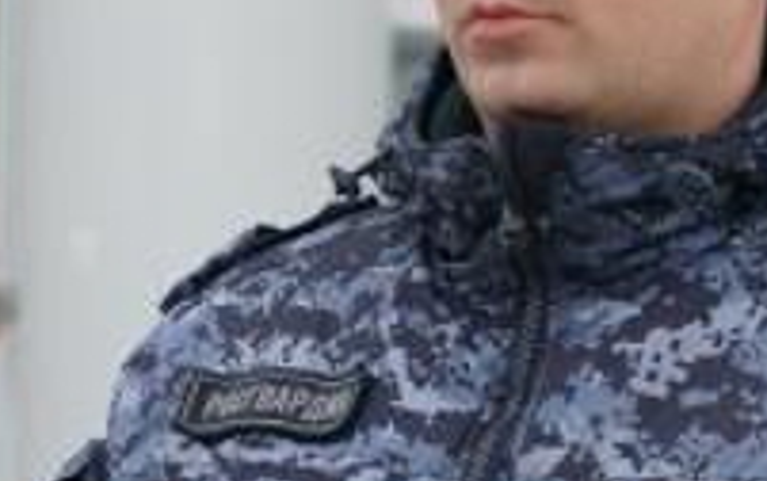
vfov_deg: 3.1
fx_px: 8829
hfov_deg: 5.0
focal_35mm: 422
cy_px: 363
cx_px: 546
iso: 640
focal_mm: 74
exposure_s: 1/160
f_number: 5.6
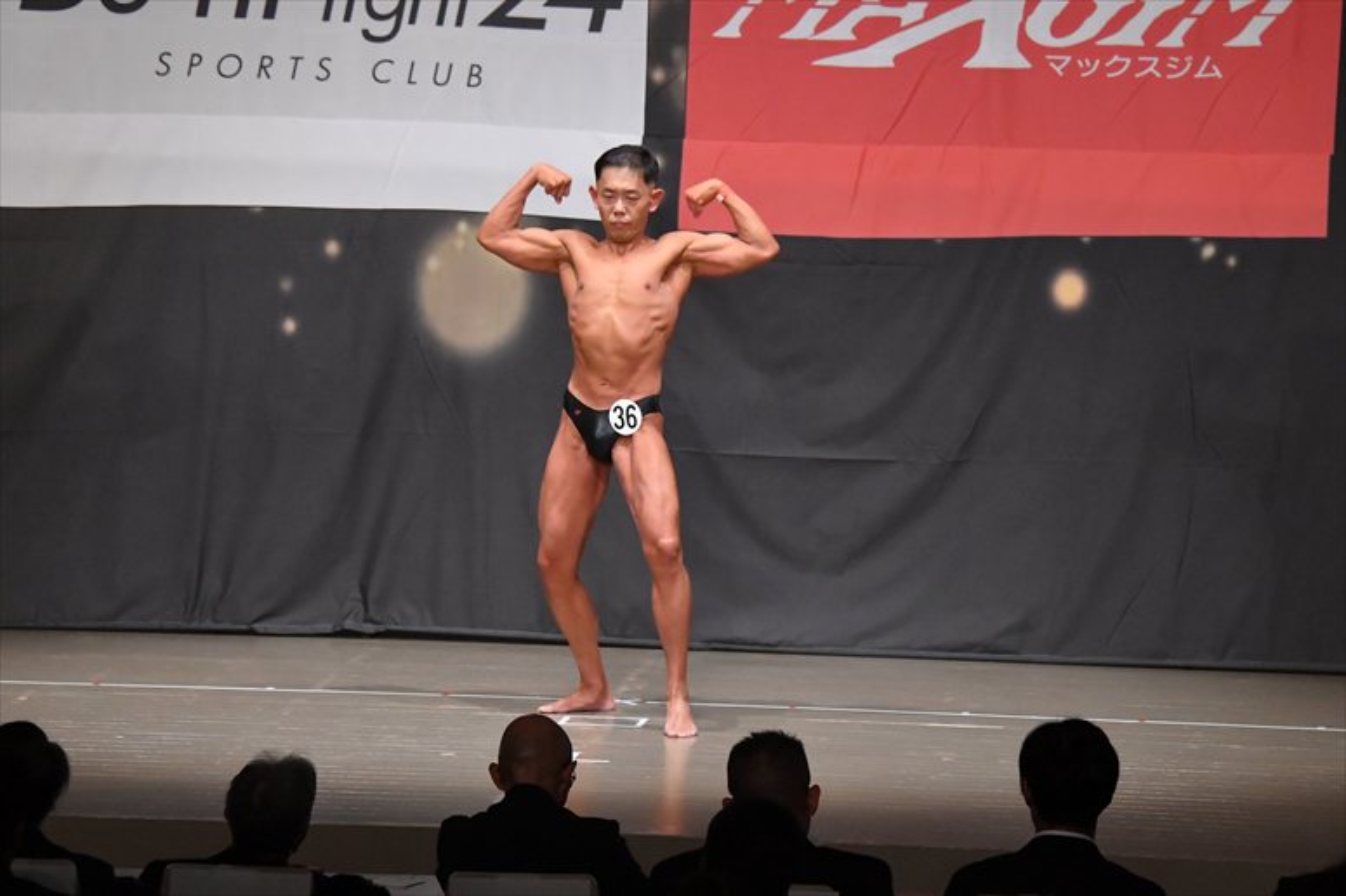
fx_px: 6278
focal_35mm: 168
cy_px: 448
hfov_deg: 12.2
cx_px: 673
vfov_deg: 8.2
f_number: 5.6
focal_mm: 112
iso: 6400
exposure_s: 1/400
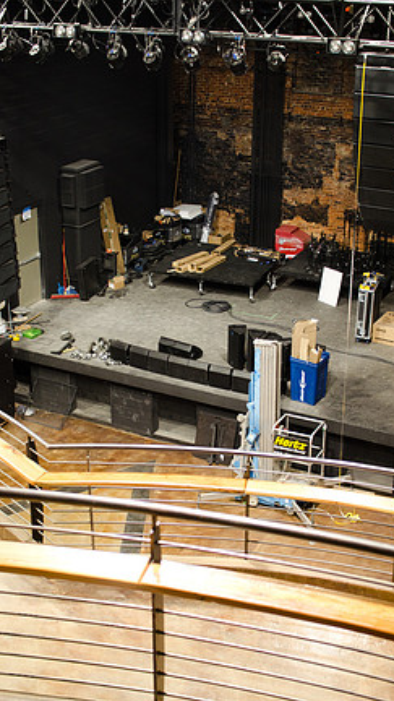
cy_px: 352
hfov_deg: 24.4
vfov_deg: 42.1
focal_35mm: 49
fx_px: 910
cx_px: 229
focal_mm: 30
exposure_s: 1/60
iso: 1000
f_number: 2.5
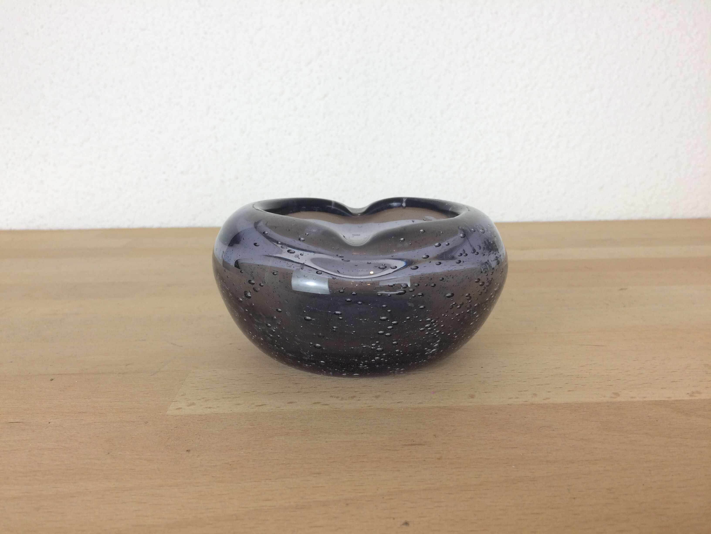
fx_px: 596
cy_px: 267
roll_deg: +0.1
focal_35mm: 29
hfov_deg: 61.7
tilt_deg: -11.7
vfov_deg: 48.2
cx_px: 356
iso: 40
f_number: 2.2
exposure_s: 1/50
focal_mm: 4.15
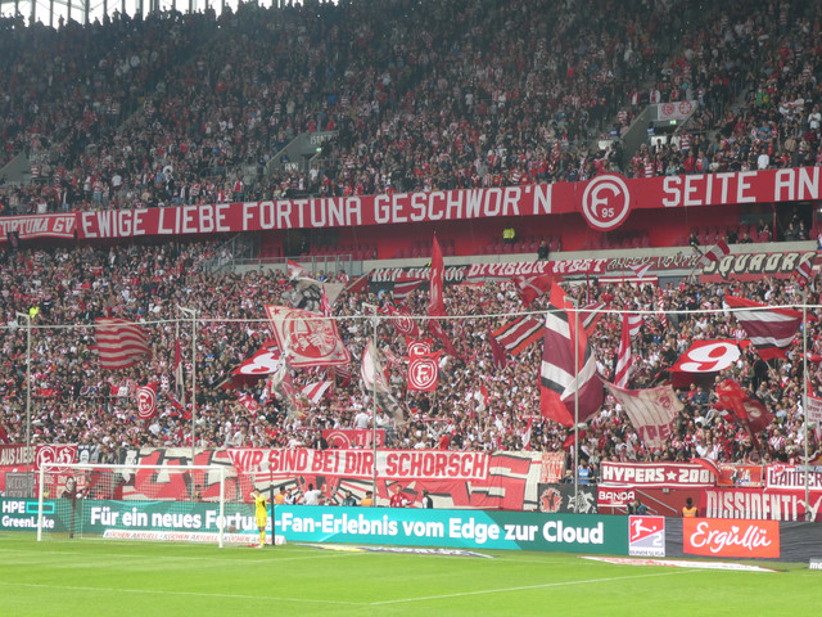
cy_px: 308
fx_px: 1995
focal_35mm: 84
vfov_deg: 17.6
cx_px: 411
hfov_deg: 23.3
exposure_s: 1/80
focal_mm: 15
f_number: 4.8
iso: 200
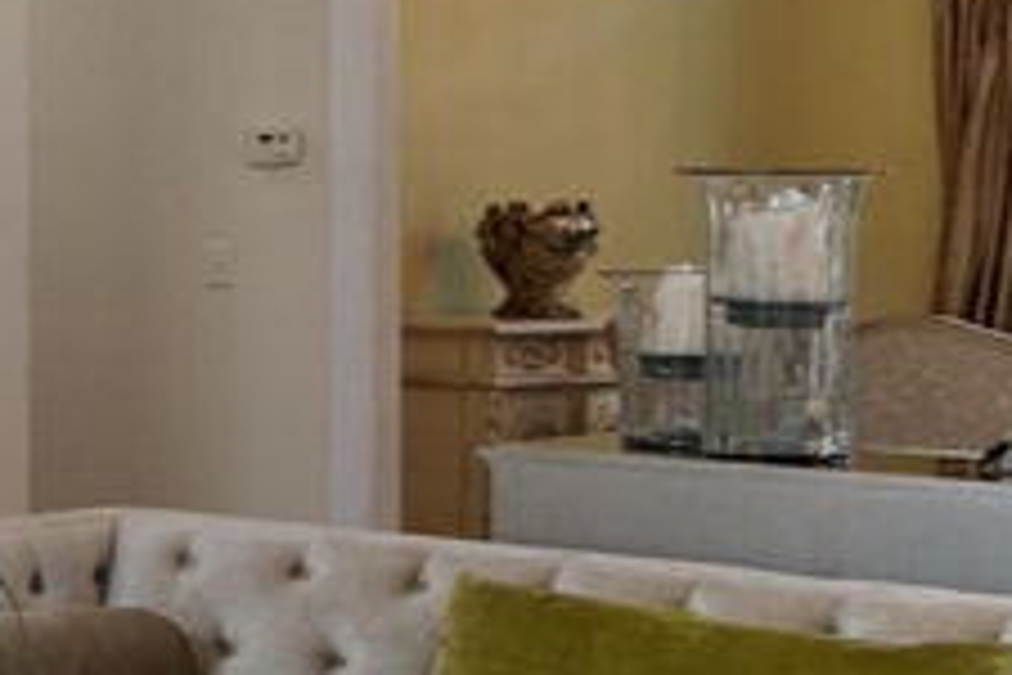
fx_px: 2305
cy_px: 209
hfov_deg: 17.3
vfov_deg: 16.6
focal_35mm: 82
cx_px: -1057
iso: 400
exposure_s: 1/2
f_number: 8
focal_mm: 12
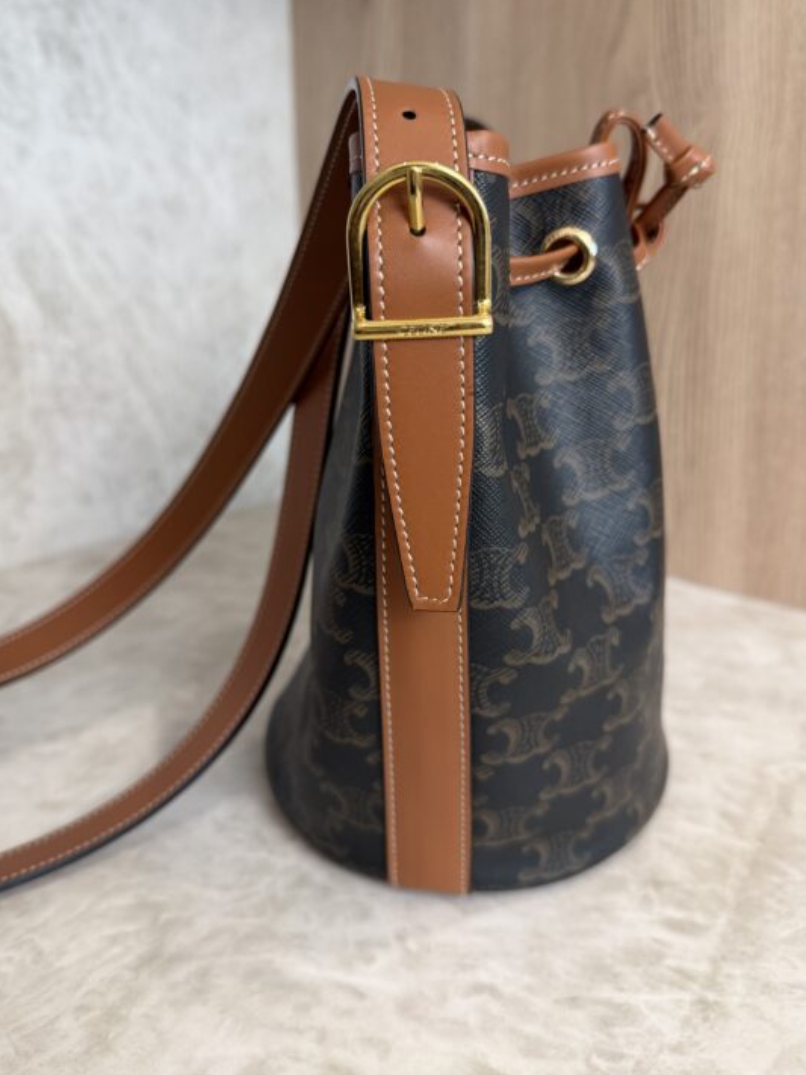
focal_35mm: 27
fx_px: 838
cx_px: 422
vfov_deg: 65.1
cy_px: 473
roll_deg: +0.0
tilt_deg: -14.3
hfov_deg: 51.3
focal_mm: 6.76
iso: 125
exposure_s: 1/120
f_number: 1.78
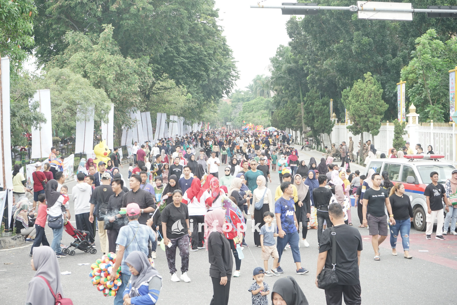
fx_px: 889
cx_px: 228
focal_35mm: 70
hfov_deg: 28.8
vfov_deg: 19.5
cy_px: 152
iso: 500
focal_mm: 70
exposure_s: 1/80
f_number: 7.1
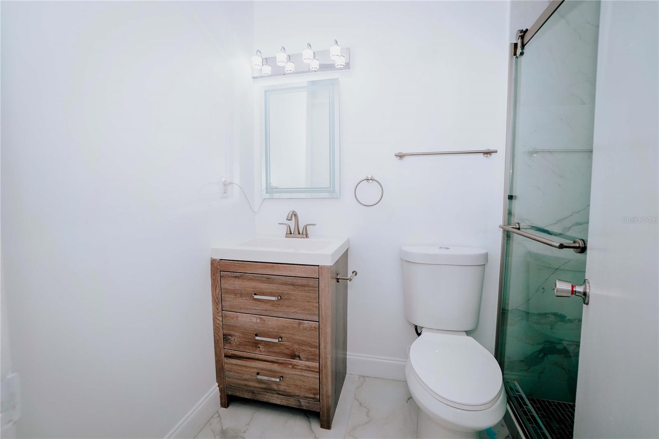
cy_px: 220
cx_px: 330
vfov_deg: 77.3
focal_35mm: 15
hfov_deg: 100.4
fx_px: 275
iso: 200
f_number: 4
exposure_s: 1/160
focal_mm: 10
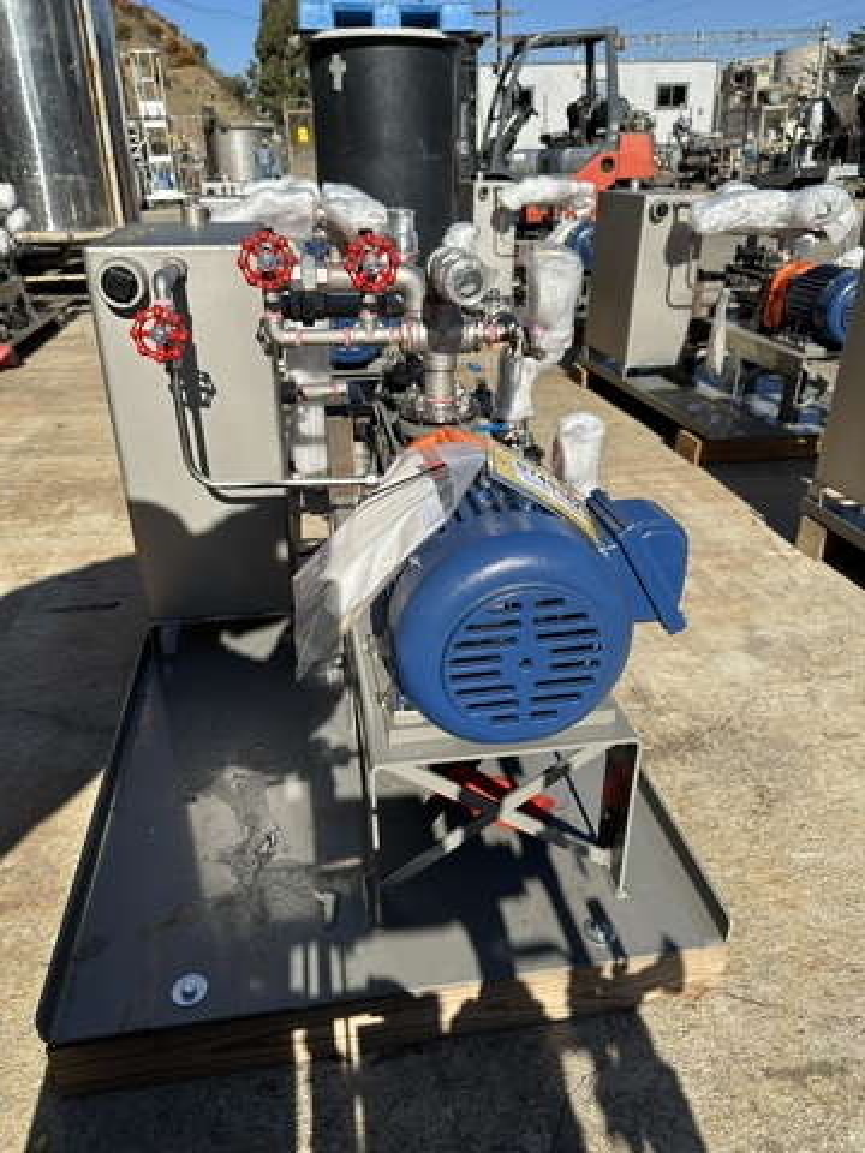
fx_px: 800
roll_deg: +2.3
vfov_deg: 71.6
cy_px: 576
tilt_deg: -27.1
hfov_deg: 56.8
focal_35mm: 24
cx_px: 432
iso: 80
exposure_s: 1/5000
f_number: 1.78
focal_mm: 6.86
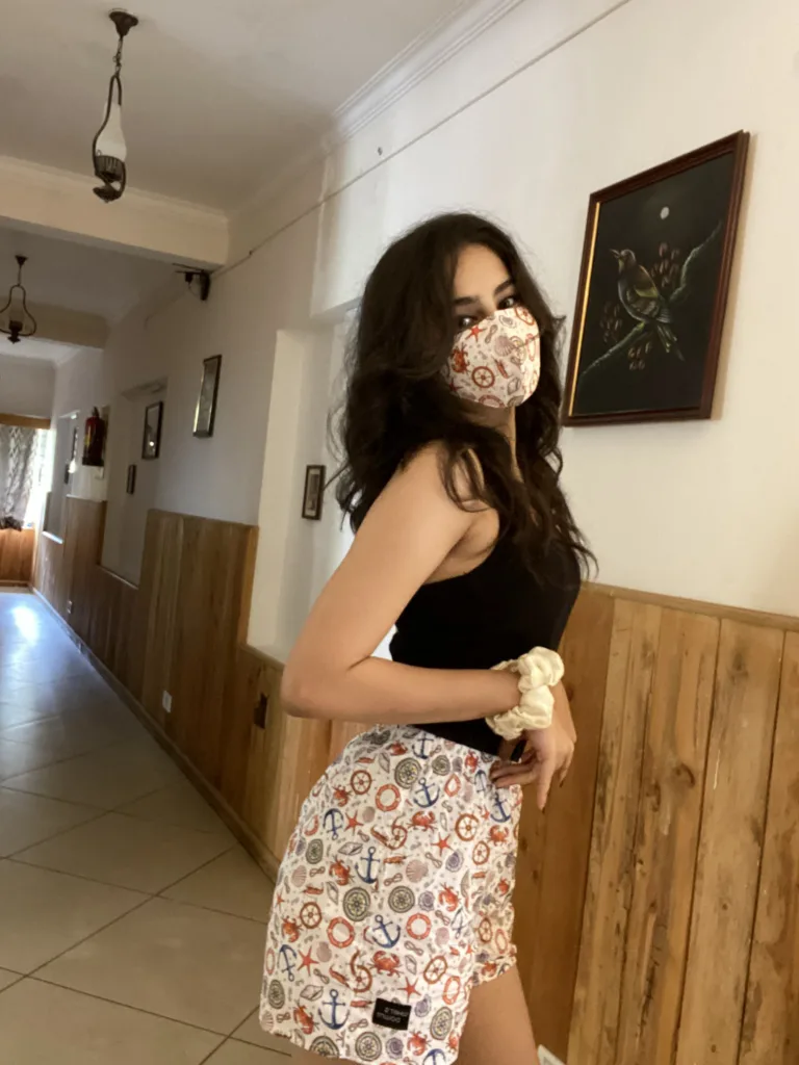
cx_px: 400
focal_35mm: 30
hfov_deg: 46.8
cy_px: 532
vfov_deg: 60.0
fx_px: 923
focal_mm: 2.71
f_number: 2.2
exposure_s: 1/25
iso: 640
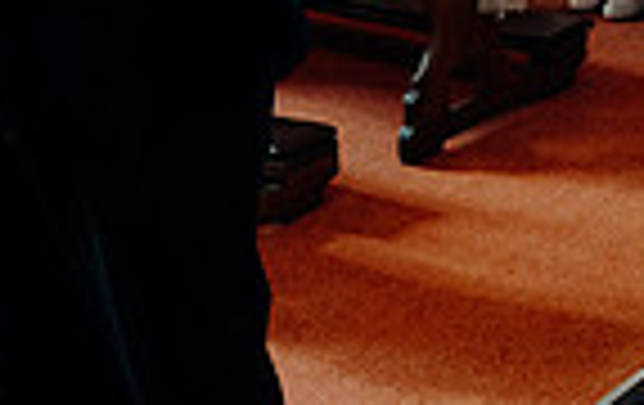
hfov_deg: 20.7
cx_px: 518
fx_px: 1741
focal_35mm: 99
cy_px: -191
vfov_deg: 12.6
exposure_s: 1/200
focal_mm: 24
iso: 2000
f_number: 3.5
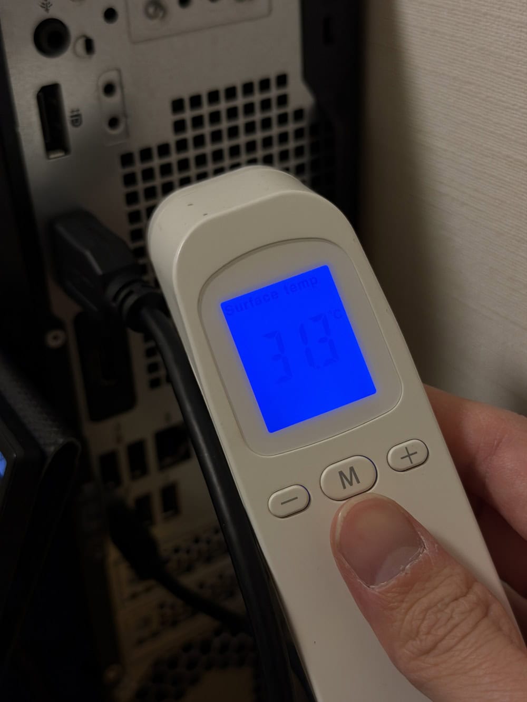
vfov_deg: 39.7
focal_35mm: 48
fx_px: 974
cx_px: 264
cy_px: 351
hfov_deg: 30.3
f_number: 1.8
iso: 160
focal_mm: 6.8
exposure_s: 1/60
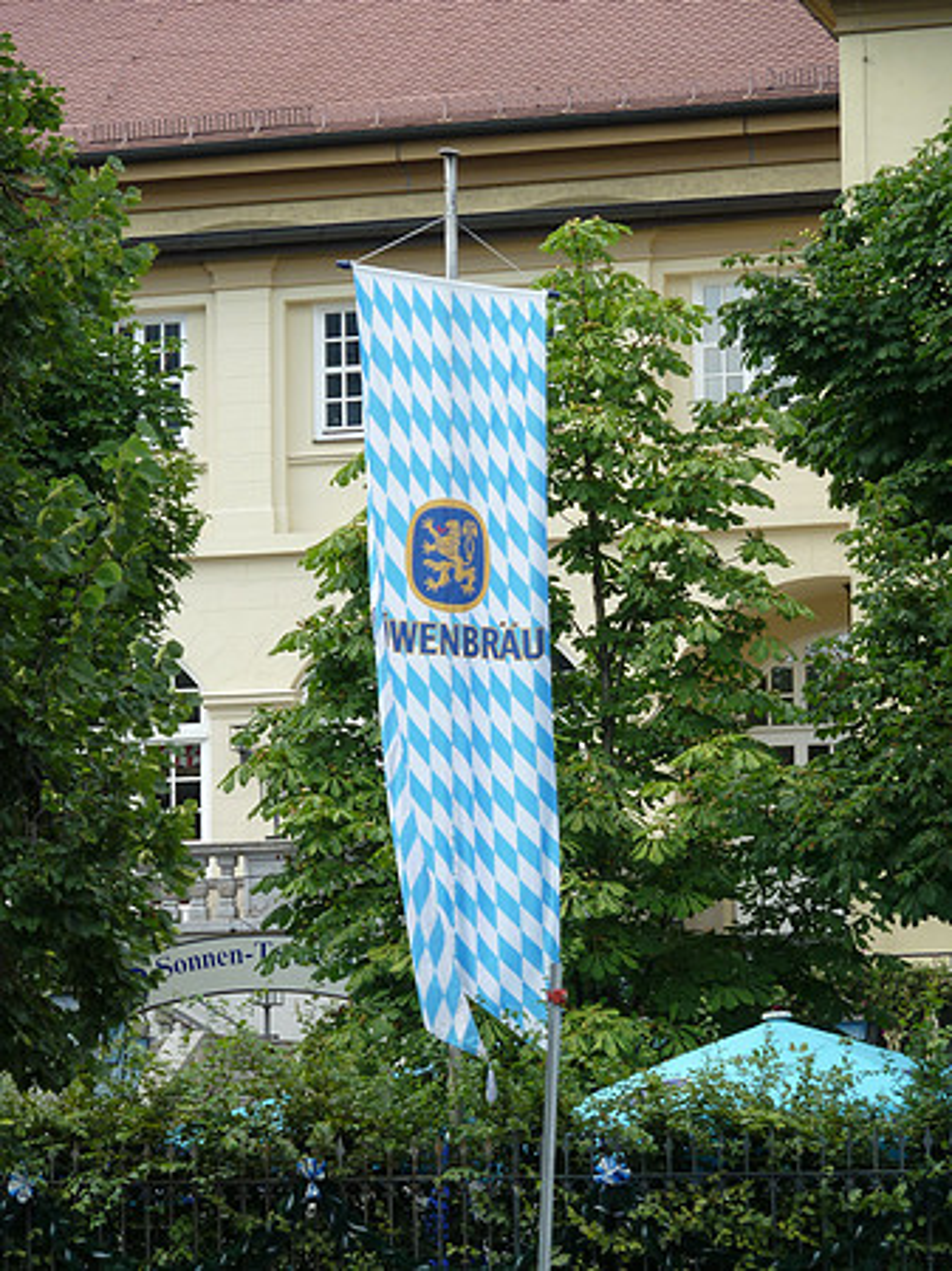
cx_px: 476
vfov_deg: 13.4
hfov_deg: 10.1
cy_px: 636
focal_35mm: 147
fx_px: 5395
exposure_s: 1/100
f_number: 4.5
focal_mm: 24.1
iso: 80
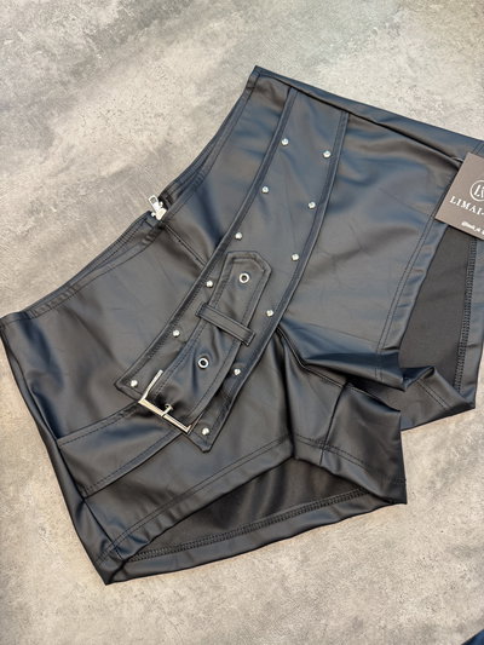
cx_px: 242
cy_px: 322
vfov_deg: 71.6
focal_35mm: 24
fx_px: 447
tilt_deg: -79.2
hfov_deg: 56.8
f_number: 1.78
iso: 160
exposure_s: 1/50
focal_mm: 6.76
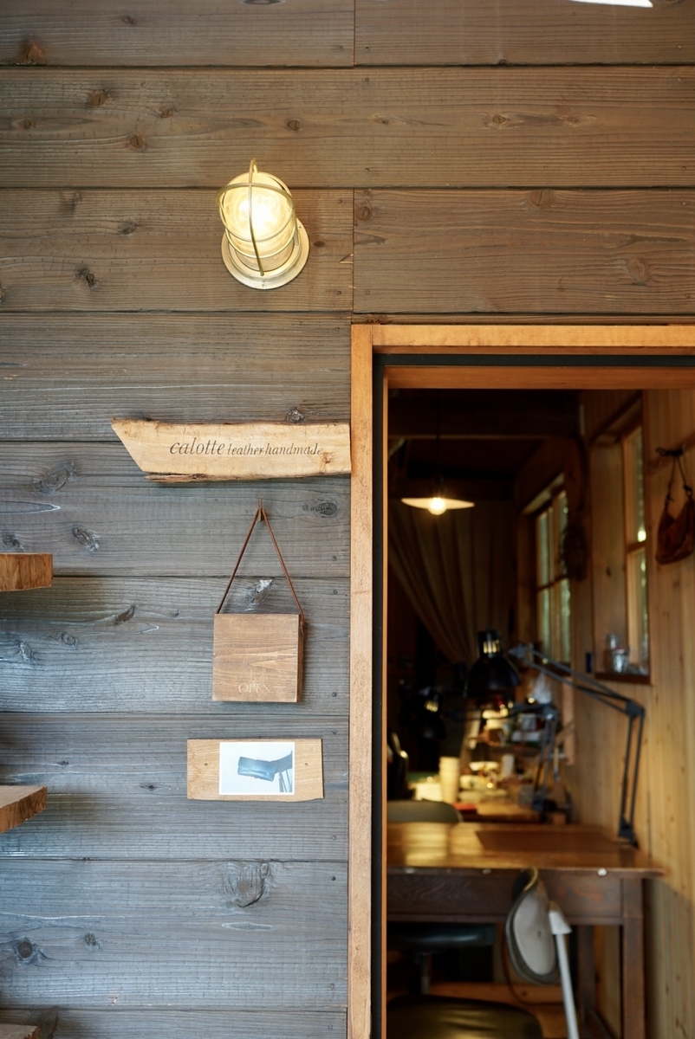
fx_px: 1041
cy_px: 520
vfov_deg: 53.1
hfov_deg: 36.9
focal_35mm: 36
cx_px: 348
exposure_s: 1/50
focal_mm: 24
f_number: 2.8
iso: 100
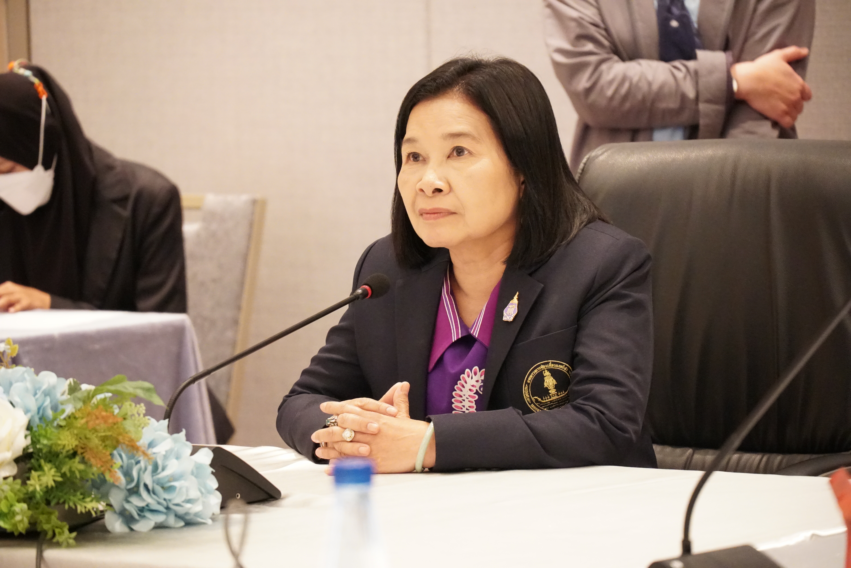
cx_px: 426
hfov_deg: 10.2
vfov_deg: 6.8
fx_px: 4787
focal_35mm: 202
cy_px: 284
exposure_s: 1/100
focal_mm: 135
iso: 8000
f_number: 5.6
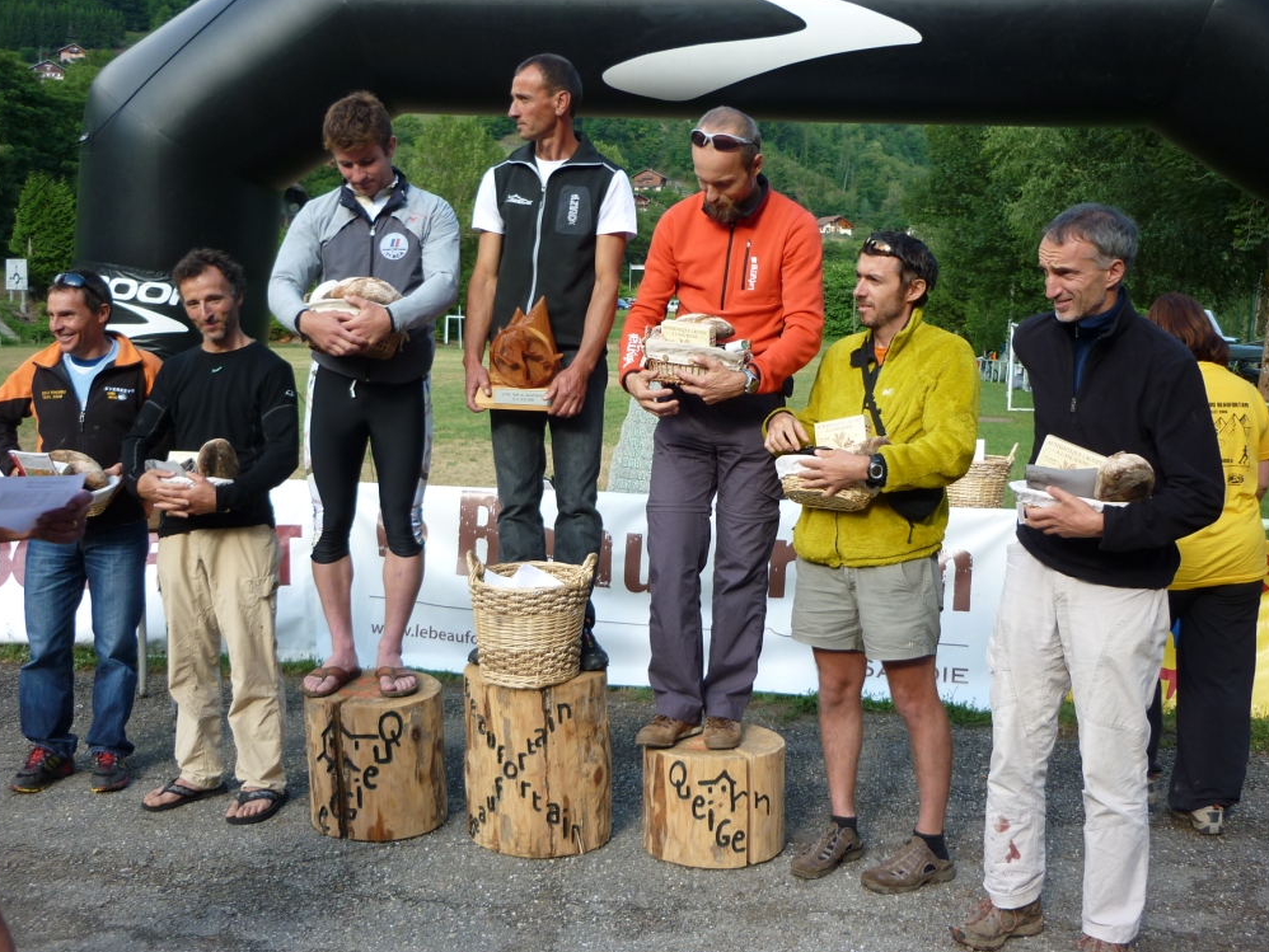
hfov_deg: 46.8
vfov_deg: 36.0
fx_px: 1467
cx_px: 634
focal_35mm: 40
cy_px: 473
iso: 80
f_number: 3
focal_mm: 6.4
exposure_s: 1/160
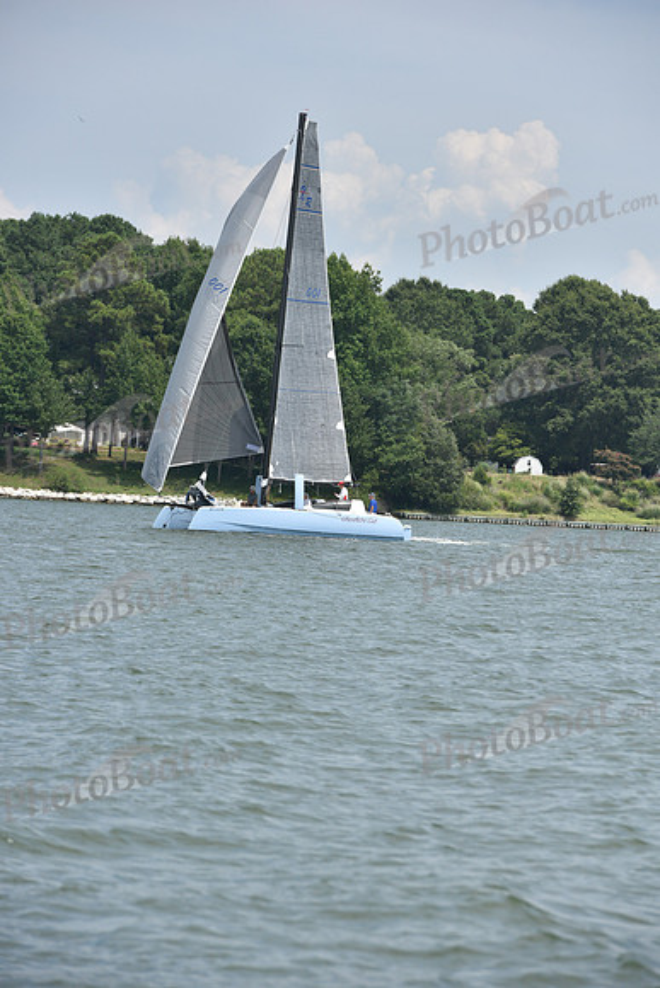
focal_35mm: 200
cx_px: 330
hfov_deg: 6.9
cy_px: 494
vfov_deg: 10.3
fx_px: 5496
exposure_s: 1/1000
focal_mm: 200
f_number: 10
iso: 320
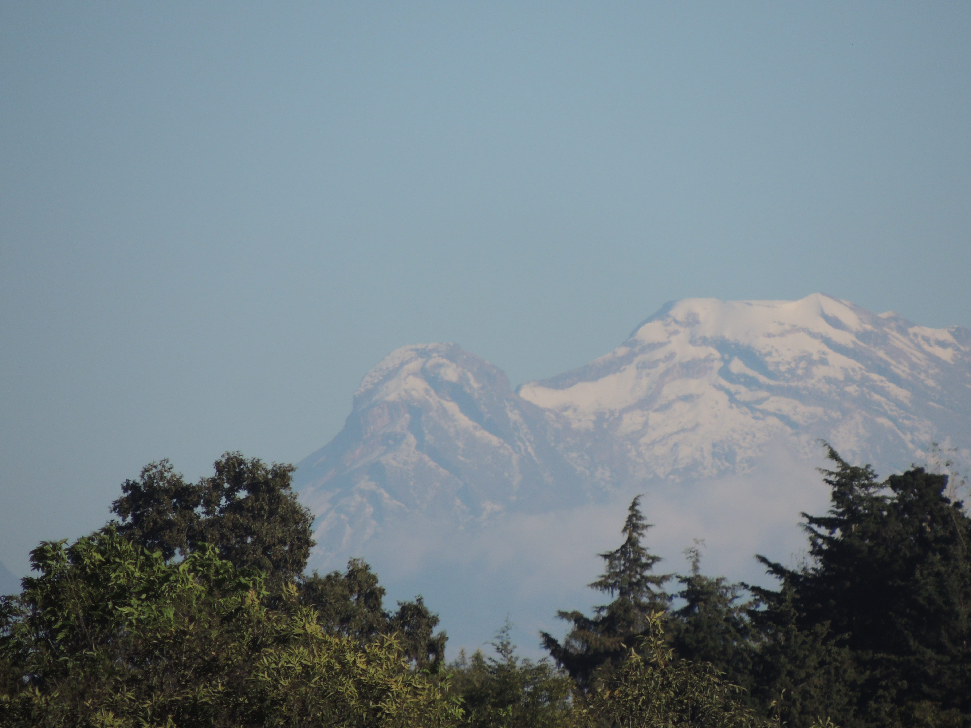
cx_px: 486
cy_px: 364
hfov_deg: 2.0
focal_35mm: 1000
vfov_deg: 1.5
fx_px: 28051
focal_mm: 180
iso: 180
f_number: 5.9
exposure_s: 1/500
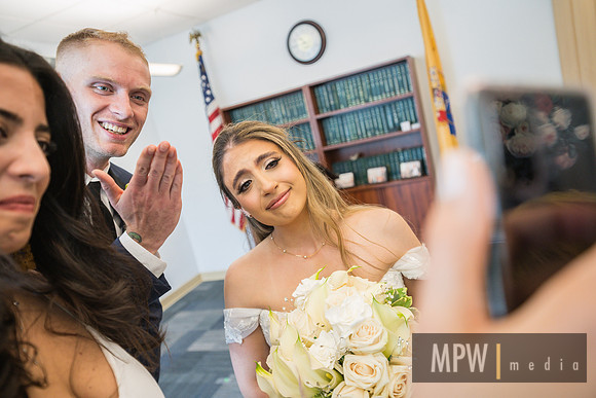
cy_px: 199
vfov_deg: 49.6
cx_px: 298
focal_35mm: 26
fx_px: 431
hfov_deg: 69.4
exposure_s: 1/125
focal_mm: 26
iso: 1000
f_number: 2.8
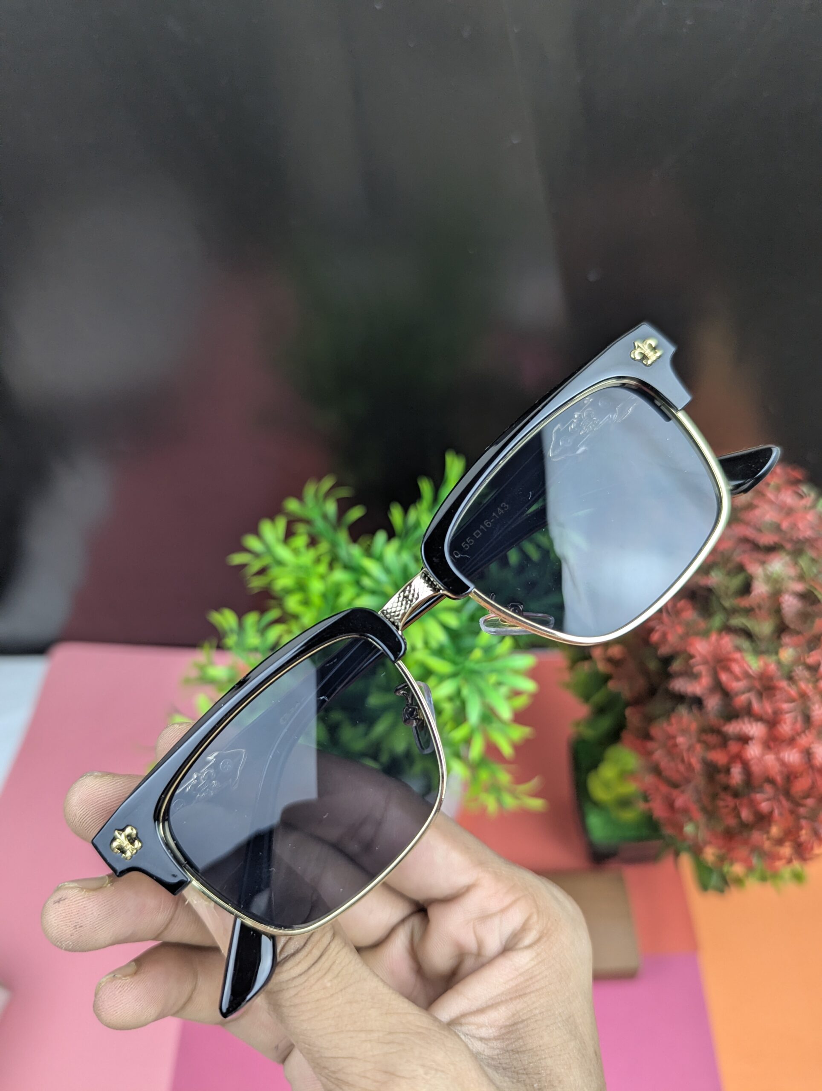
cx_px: 411
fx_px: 758
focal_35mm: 24
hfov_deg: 56.9
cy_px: 546
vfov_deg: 71.5
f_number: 1.85
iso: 85
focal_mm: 6.81
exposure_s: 1/100
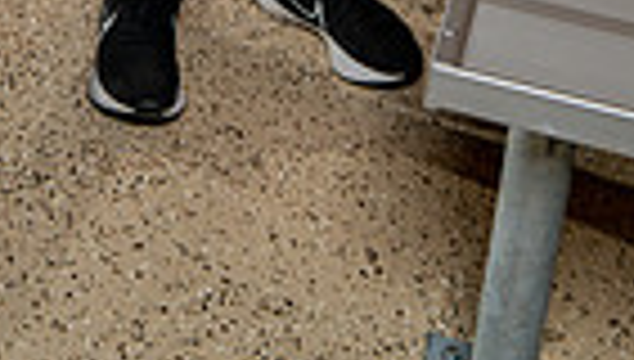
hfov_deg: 26.4
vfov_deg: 11.2
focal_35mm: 80
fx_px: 1348
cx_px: 252
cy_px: -630
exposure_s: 1/250
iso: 320
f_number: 3.5
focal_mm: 24
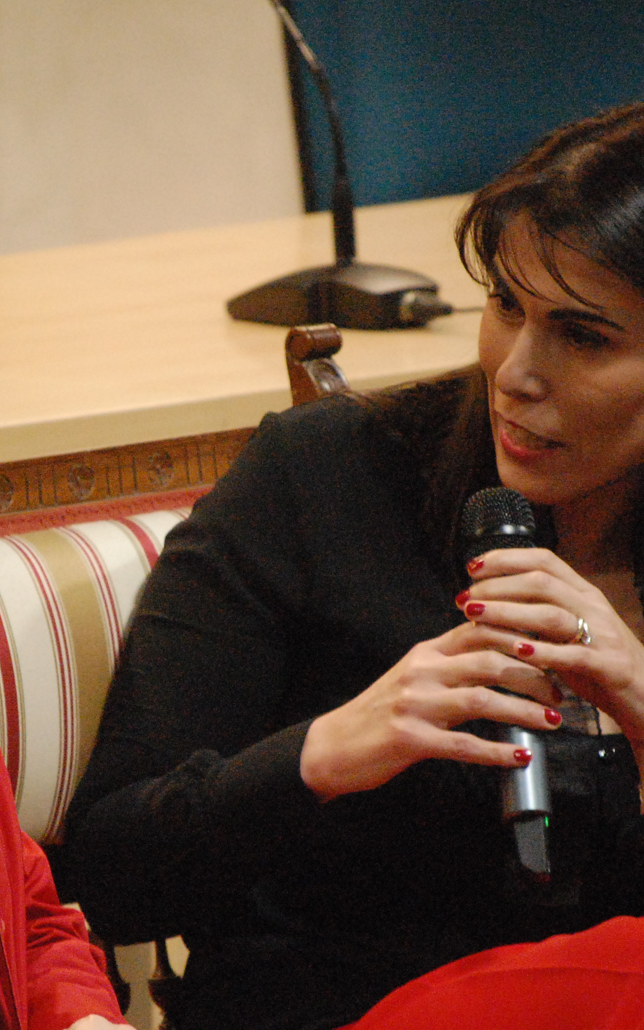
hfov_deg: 2.9
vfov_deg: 4.6
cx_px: 168
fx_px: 12916
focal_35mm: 460
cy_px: 515
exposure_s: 1/60
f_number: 5.6
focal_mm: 200
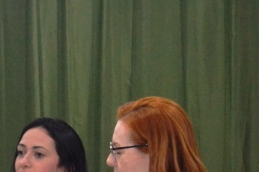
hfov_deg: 8.5
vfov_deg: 5.7
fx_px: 1725
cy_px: 260
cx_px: -24
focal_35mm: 240
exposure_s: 1/60
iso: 2200
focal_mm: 48
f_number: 5.3
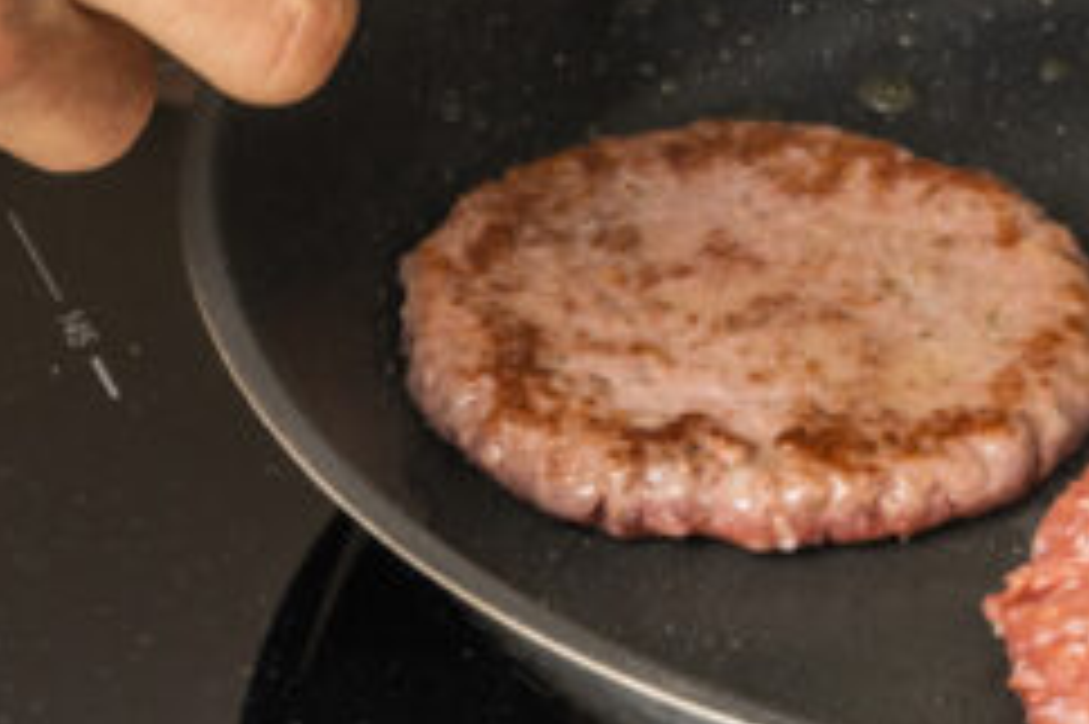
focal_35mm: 118
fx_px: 3567
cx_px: 801
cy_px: 130
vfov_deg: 11.5
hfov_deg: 17.3
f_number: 9
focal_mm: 38
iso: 100
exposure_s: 1/125
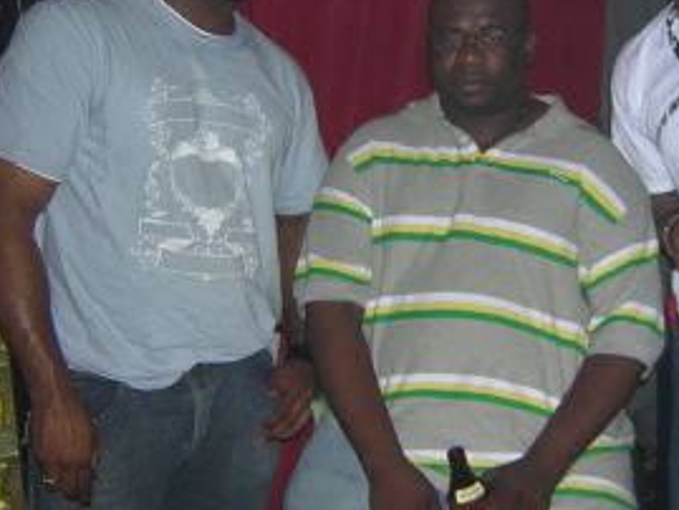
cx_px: 495
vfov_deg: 22.8
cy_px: 162
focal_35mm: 64
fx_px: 1256
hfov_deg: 29.8
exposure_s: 1/60.1
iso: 201
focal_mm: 5.6
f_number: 2.8
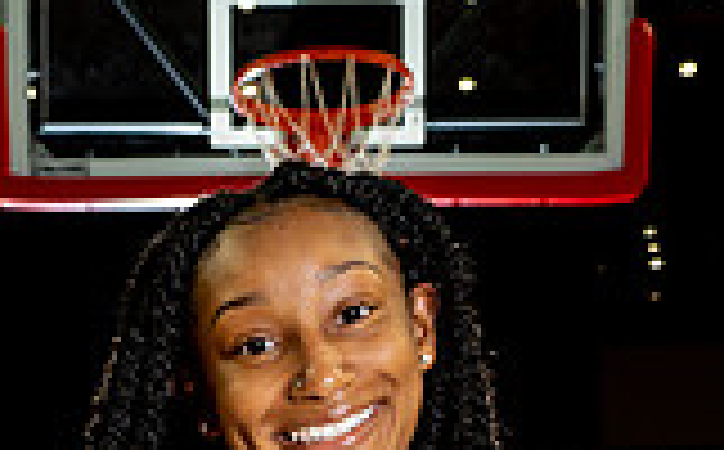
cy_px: 954
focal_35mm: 100
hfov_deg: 20.7
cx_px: 225
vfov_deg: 11.5
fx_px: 1970
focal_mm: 35
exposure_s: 1/250
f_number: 6.3
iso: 250
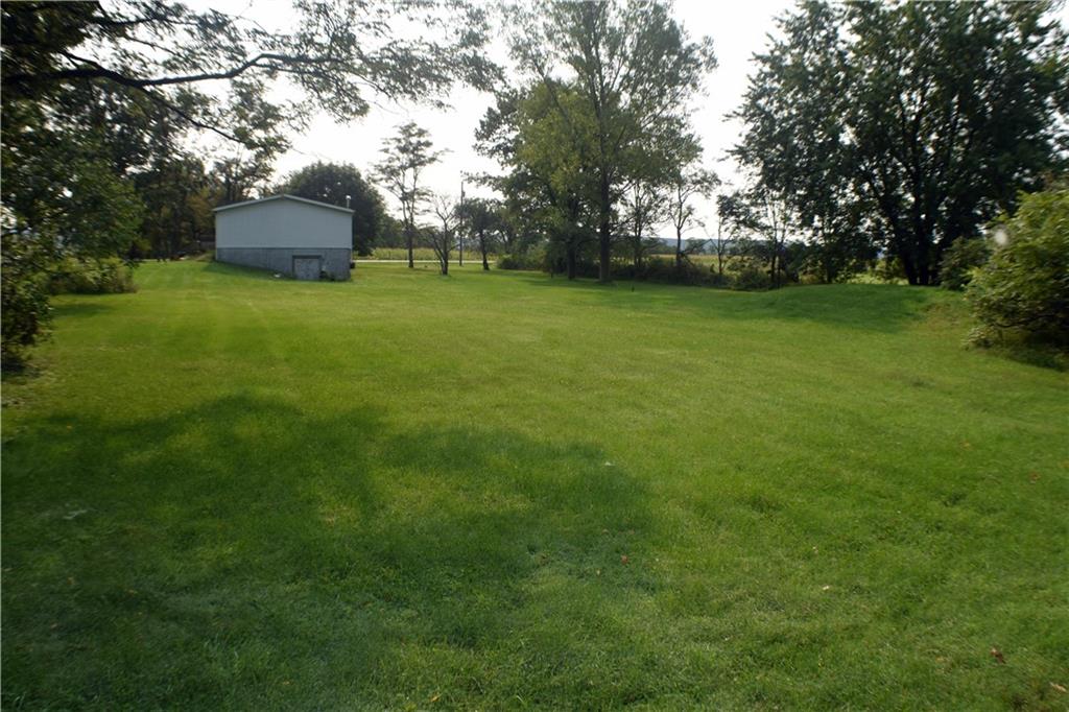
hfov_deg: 55.1
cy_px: 356
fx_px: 1024
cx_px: 534
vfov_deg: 38.3
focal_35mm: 34
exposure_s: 1/200
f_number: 9
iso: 100
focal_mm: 23
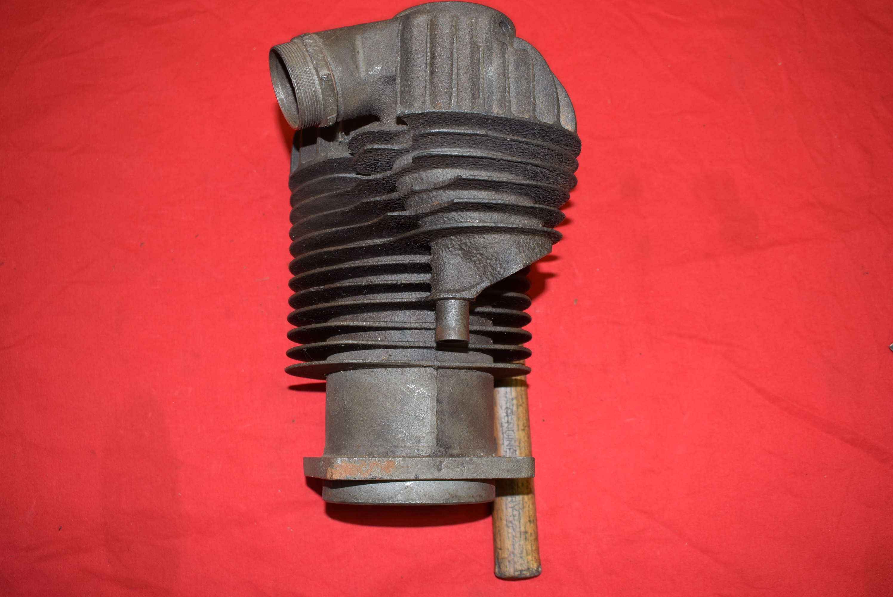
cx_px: 446
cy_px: 298
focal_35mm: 36
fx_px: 894
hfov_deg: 53.1
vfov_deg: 36.9
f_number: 5.6
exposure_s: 1/60
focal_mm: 24
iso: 400
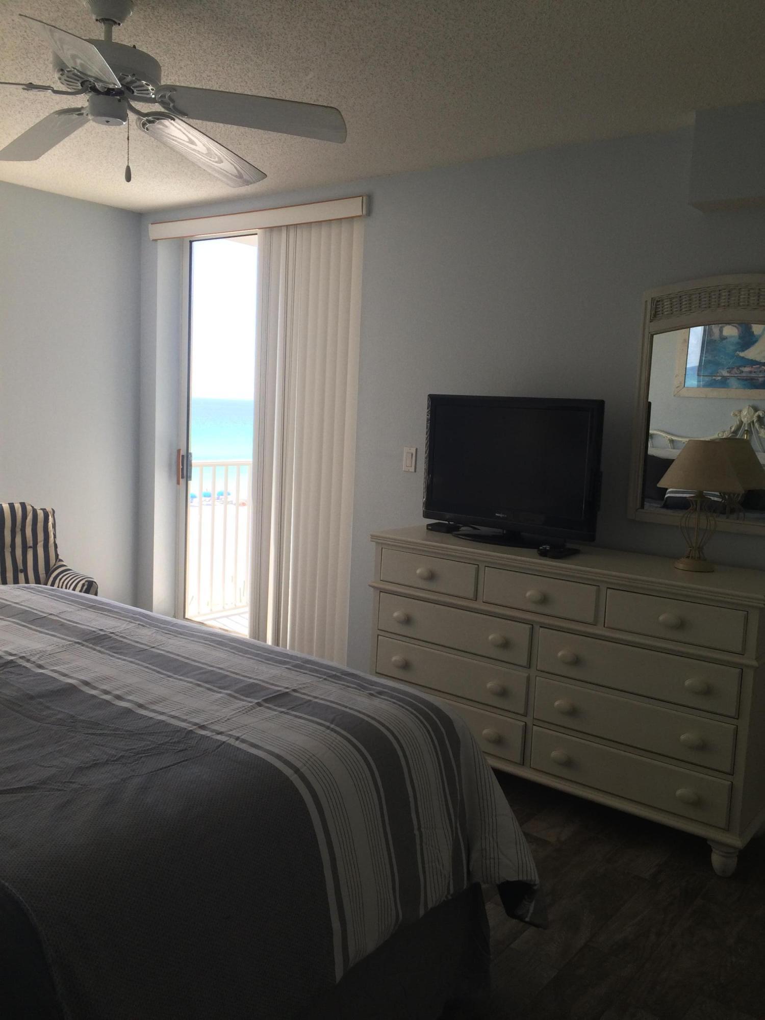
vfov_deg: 61.7
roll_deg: -2.5
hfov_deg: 48.2
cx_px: 382
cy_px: 510
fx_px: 855
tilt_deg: -8.8
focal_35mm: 29
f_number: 2.2
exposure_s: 1/120
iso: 50
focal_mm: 4.15
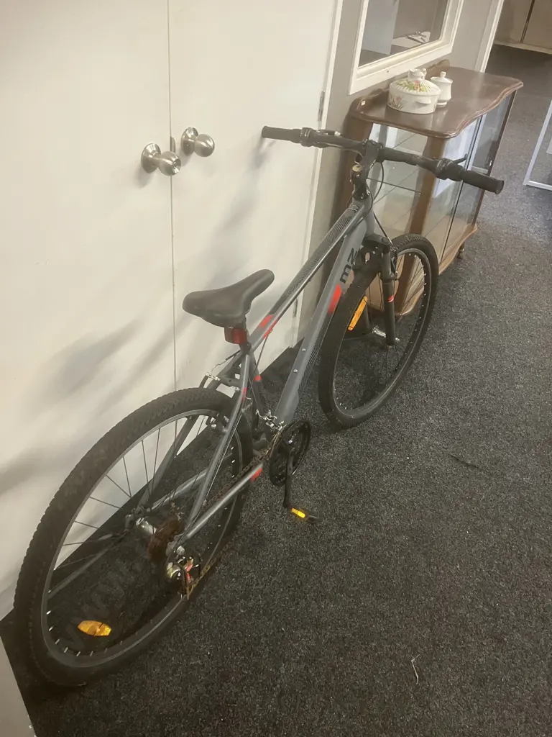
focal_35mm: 28
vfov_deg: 63.4
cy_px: 368
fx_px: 595
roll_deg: -6.4
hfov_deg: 49.7
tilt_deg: -37.1
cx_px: 276
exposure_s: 1/50
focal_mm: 3.99
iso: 250
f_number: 1.8
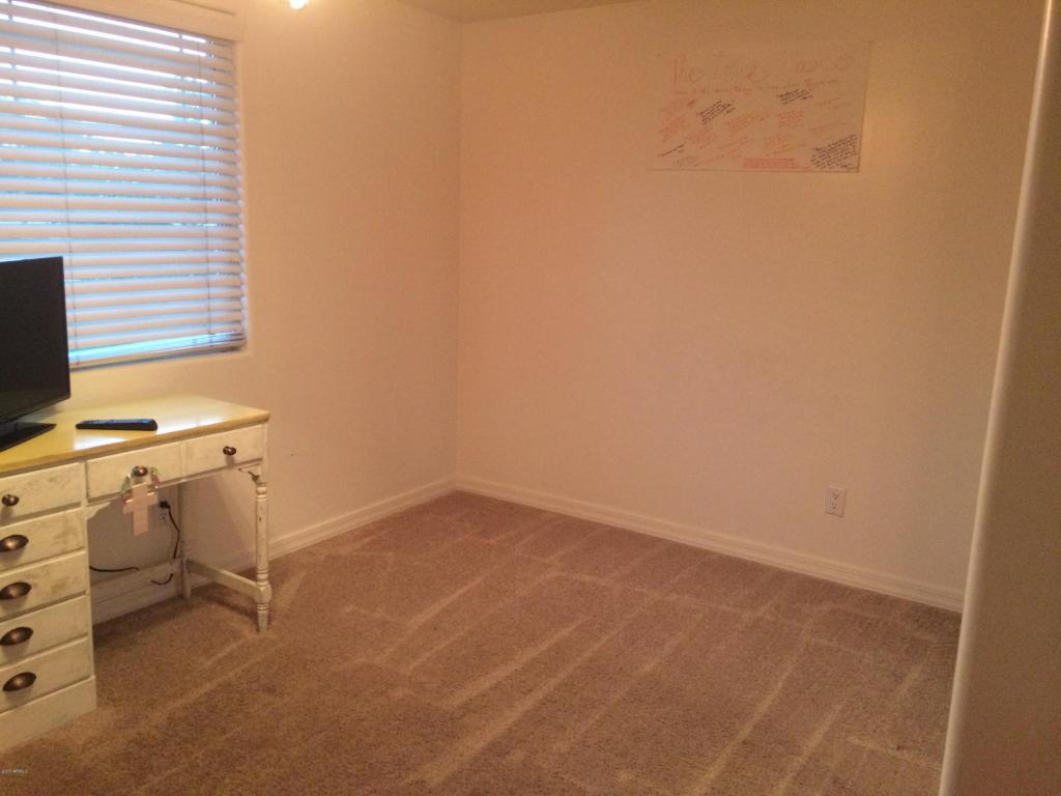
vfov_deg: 48.2
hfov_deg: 61.7
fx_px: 889
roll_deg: +0.2
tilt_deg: -12.6
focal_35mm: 29
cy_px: 398
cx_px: 530
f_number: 2.2
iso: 320
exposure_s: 1/24
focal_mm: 4.15
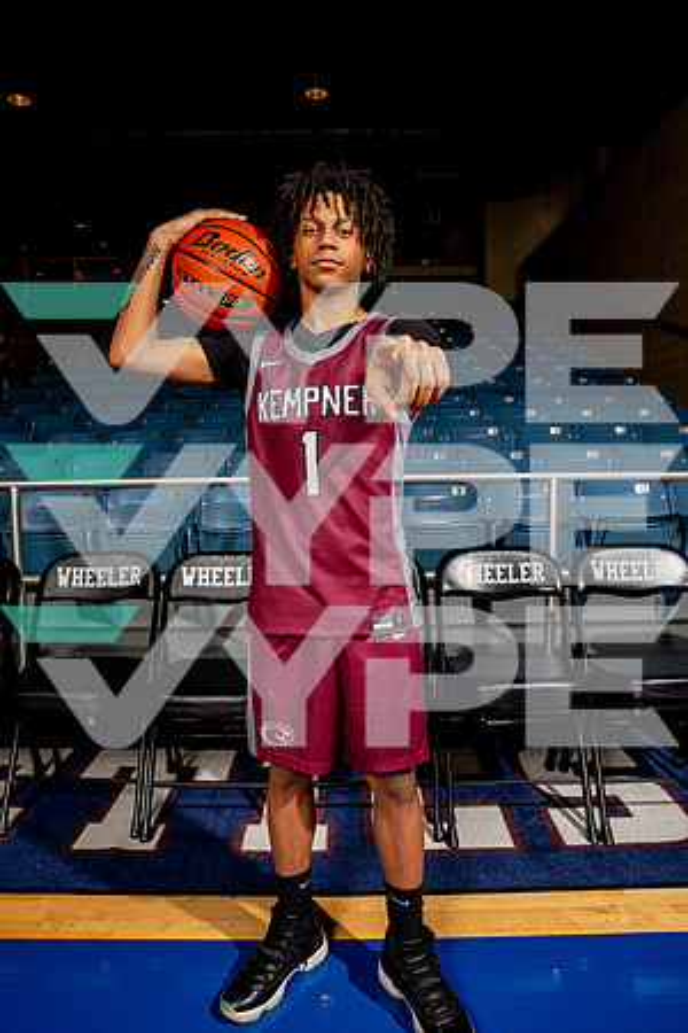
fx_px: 688
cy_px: 516
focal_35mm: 24
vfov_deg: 73.7
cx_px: 344
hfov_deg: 53.1
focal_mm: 24
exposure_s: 1/125
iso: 250
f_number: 7.1
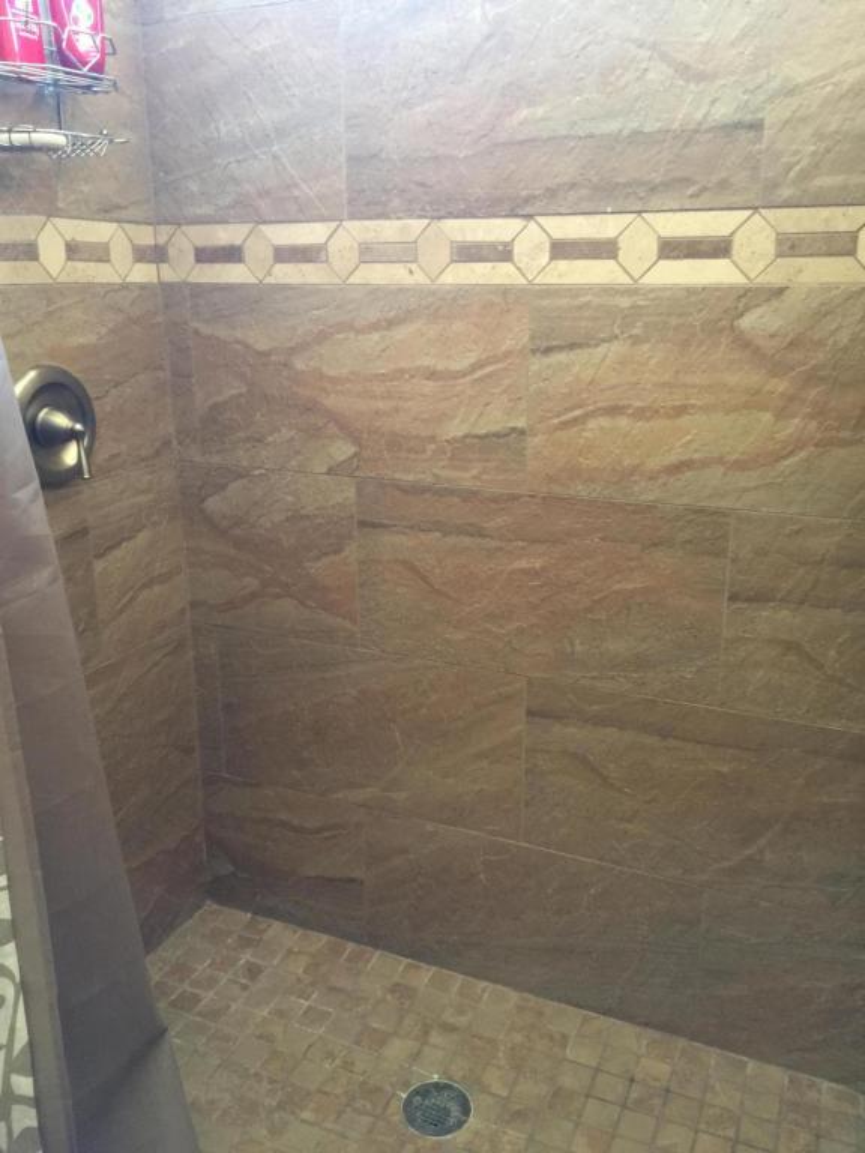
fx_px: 966
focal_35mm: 29
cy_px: 576
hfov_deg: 48.2
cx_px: 432
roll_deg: +0.6
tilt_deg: -15.5
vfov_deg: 61.7
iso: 100
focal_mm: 4.15
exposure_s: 1/10
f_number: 2.2
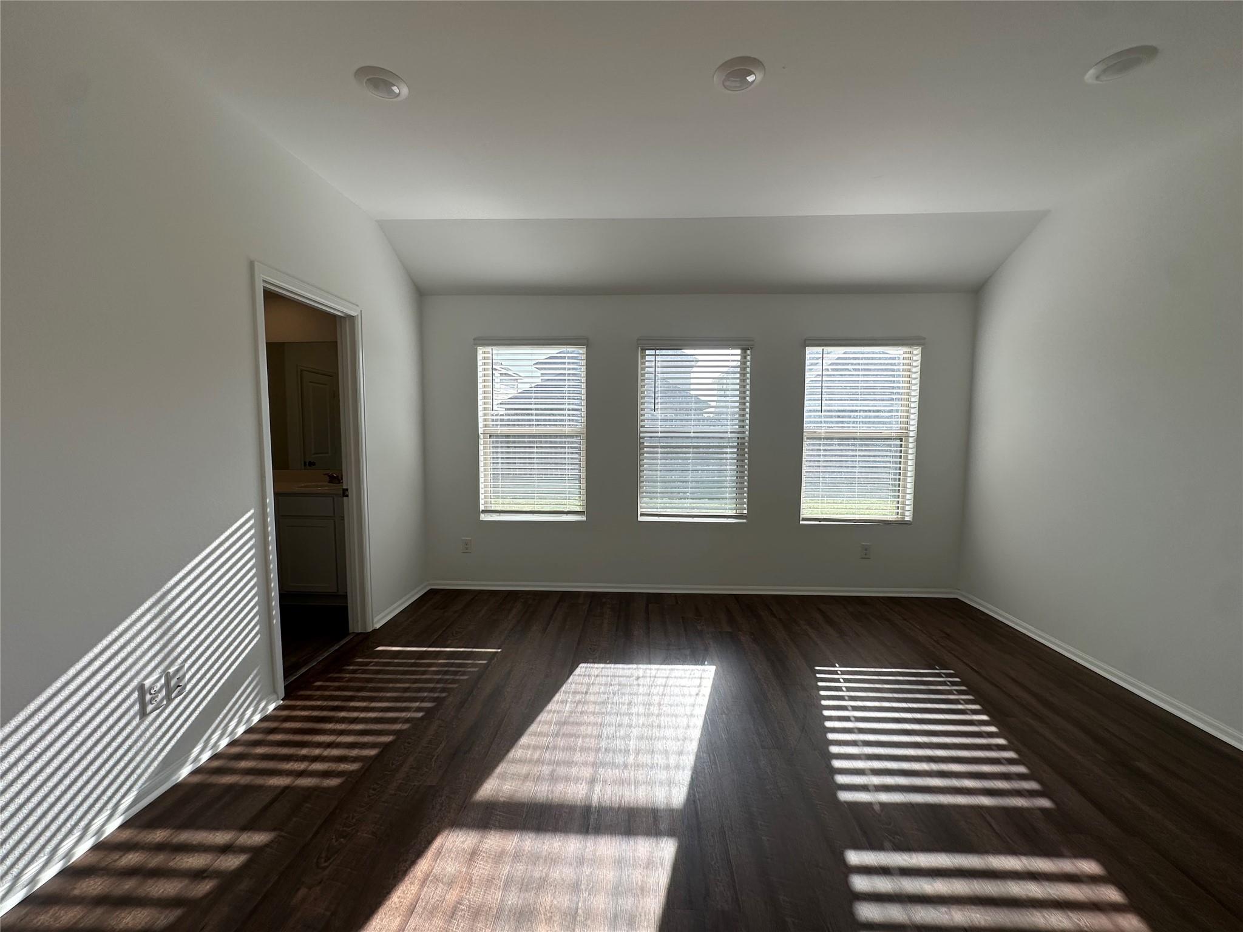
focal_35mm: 14
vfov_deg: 85.7
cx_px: 622
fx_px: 503
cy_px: 466
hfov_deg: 102.1
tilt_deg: -4.0
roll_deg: -0.7
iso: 40
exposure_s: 1/400
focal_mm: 2.22
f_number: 2.2
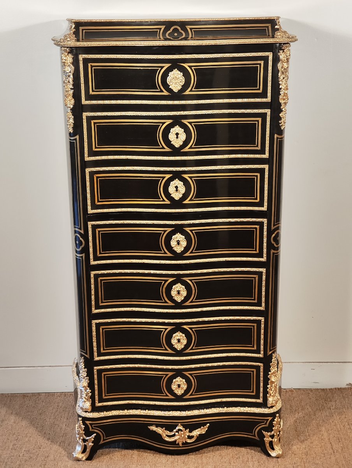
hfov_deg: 30.3
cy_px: 234
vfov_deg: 39.6
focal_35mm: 48
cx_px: 176
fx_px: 649
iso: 241
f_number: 1.9
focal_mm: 7.1
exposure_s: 1/100
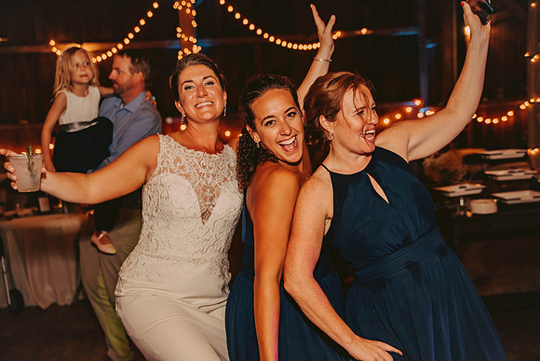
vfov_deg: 29.9
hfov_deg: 43.6
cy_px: 180
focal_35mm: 45
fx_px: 675
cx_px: 270
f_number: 2.8
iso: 1000
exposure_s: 1/160
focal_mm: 45
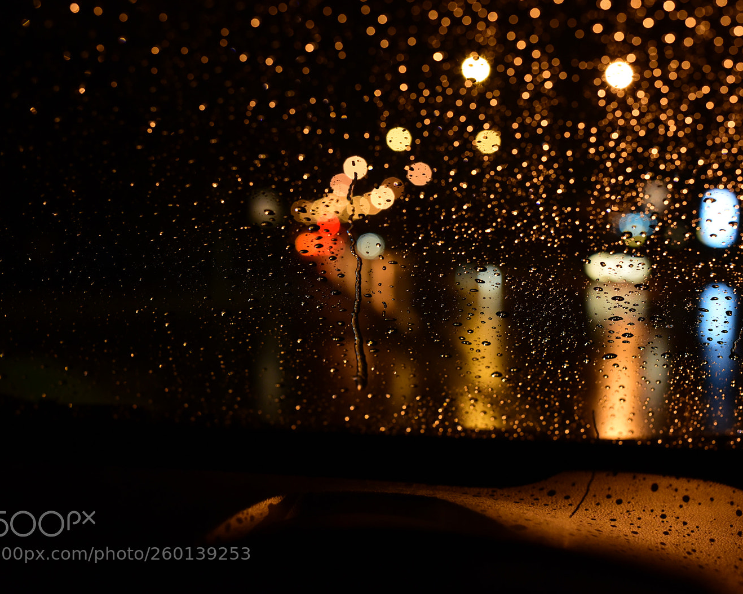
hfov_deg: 33.0
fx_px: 1253
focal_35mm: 57
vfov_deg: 26.7
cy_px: 297
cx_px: 406
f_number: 4
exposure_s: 1/80
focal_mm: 50
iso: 2500
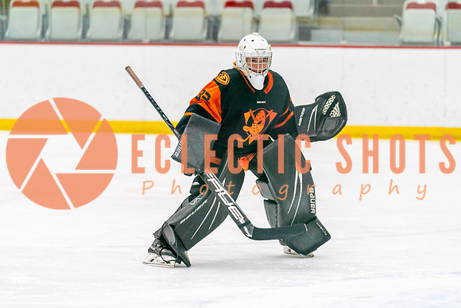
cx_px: 230
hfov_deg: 10.8
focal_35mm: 190
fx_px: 2428
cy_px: 161
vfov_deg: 7.2
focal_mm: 146
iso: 3200
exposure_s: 1/1250
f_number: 2.8
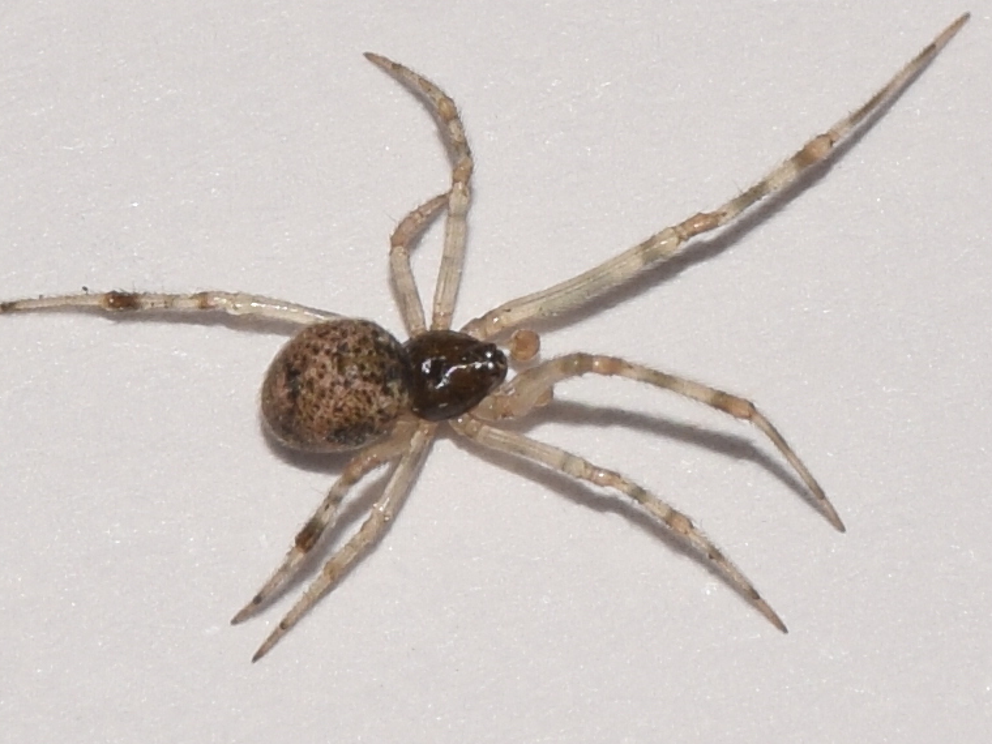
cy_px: 369
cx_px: 401
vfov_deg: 5.8
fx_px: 7308
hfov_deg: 7.8
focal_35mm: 255
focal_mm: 140
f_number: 14
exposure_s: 1/200
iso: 100
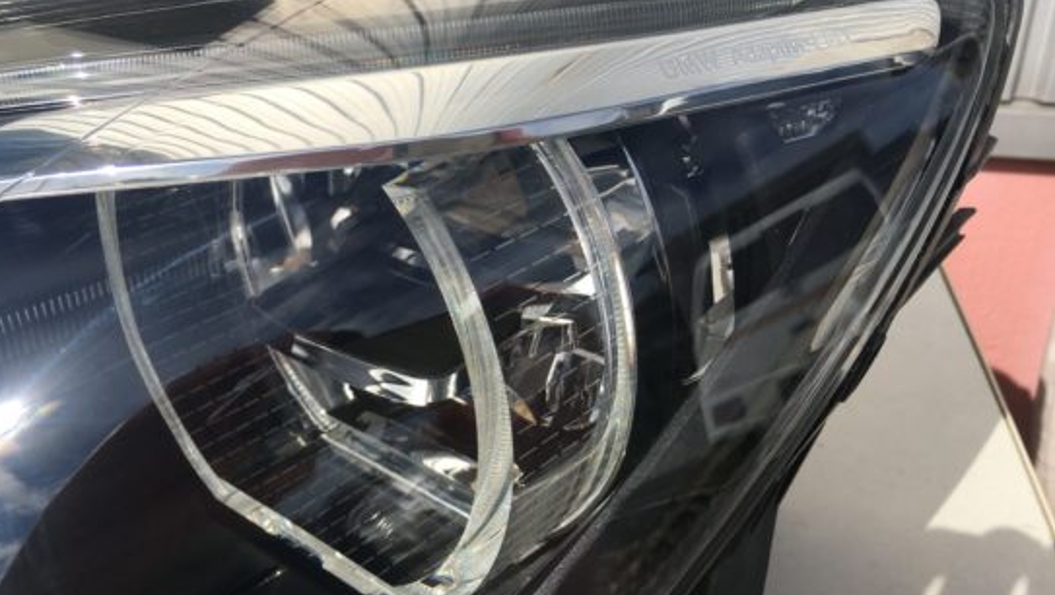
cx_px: 523
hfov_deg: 61.0
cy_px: 273
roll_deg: +0.7
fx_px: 896
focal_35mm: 32
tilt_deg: -26.3
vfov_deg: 36.7
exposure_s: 1/2564
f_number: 2.2
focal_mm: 4.15
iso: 25
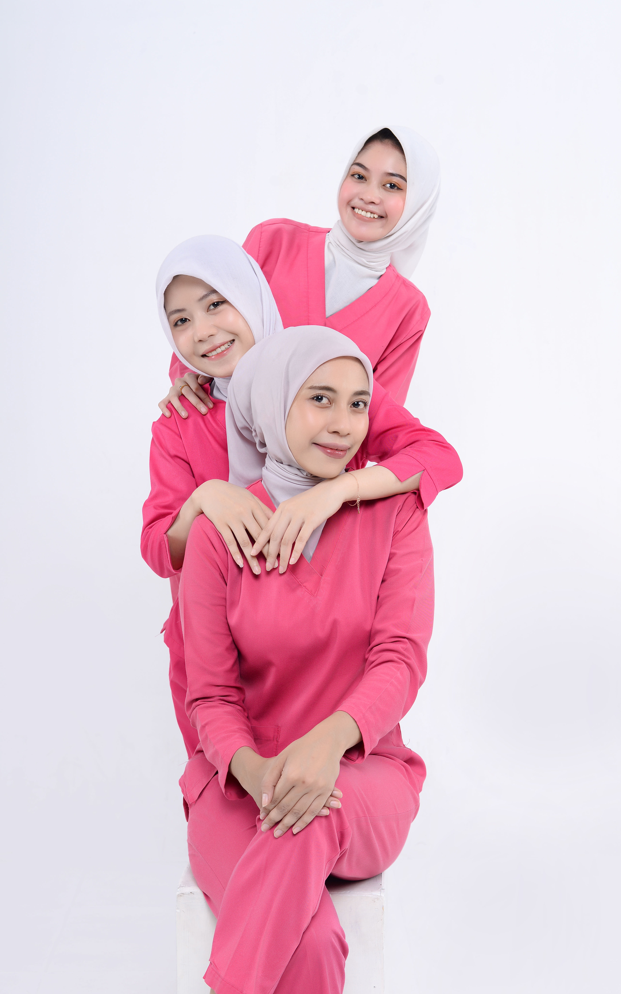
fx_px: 1381
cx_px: 321
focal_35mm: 51
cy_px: 497
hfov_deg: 25.3
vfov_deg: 39.6
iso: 160
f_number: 8
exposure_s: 1/125
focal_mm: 50
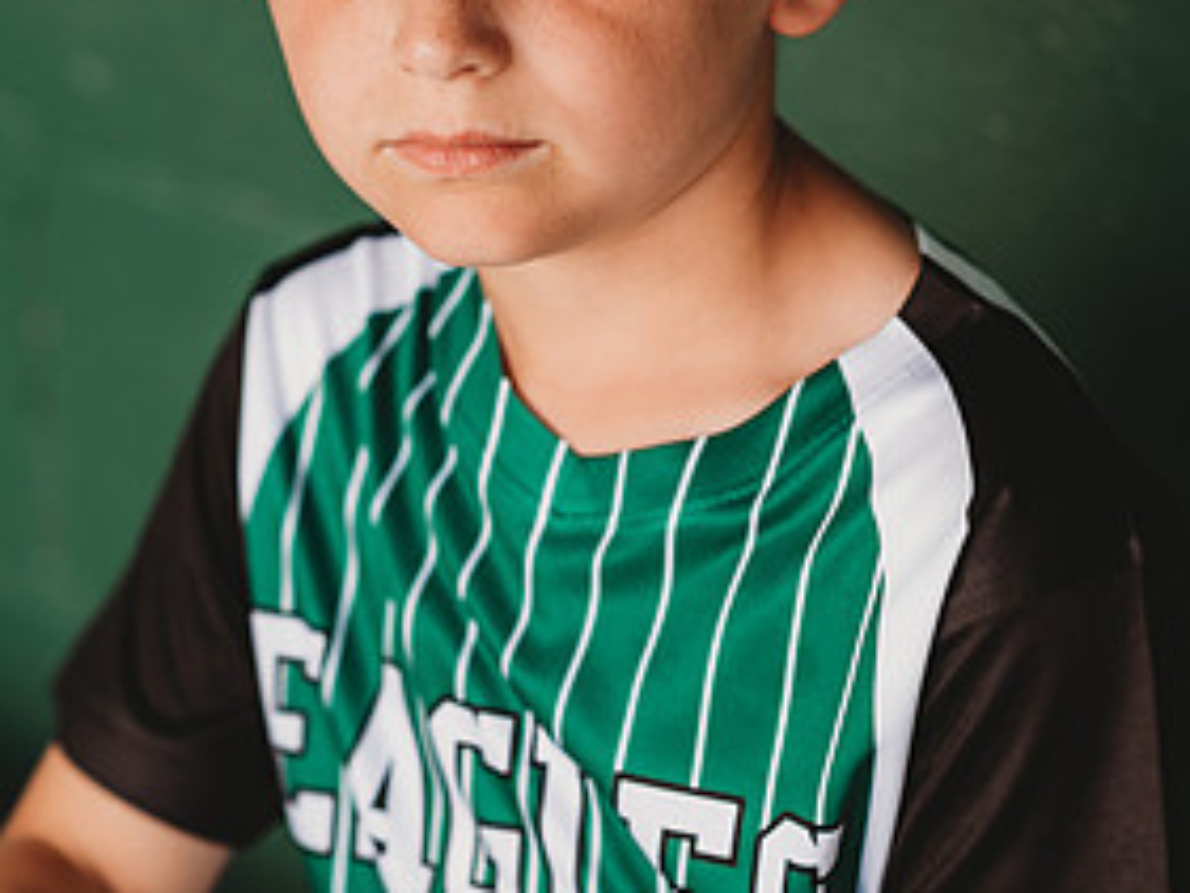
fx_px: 4505
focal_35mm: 131
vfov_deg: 11.3
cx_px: 593
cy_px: 245
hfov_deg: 15.0
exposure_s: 1/250
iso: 320
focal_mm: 85
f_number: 2.8
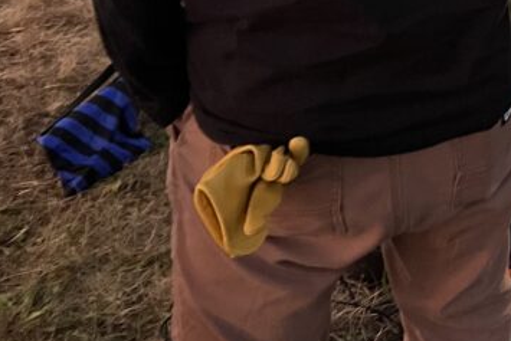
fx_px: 1108
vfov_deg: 15.7
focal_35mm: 78
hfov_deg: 24.4
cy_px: -214
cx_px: 548
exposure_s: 1/40
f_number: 1.5
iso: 640
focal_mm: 5.7
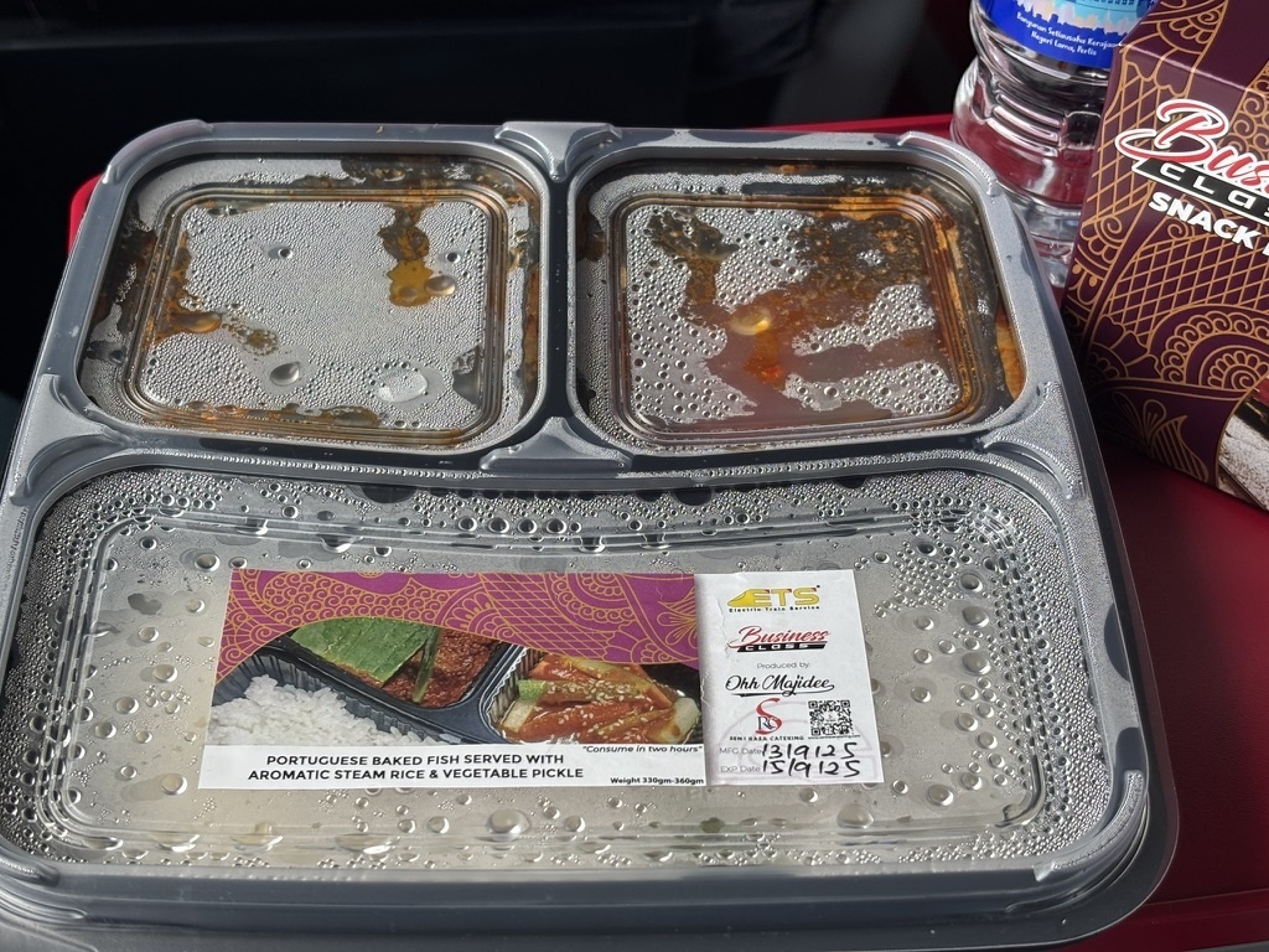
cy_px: 476
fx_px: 1906
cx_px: 634
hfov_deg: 36.8
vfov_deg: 28.0
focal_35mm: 52
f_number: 1.6
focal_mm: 5.96
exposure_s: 1/122
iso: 25
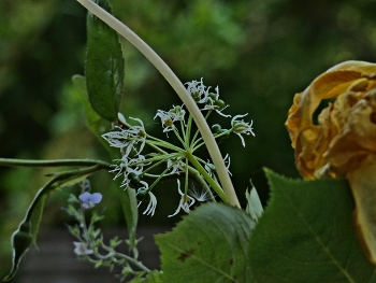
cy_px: 142
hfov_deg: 7.0
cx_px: 188
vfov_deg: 5.3
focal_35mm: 282
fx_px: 3065
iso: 100
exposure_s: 1/80
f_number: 5.5
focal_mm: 50.6
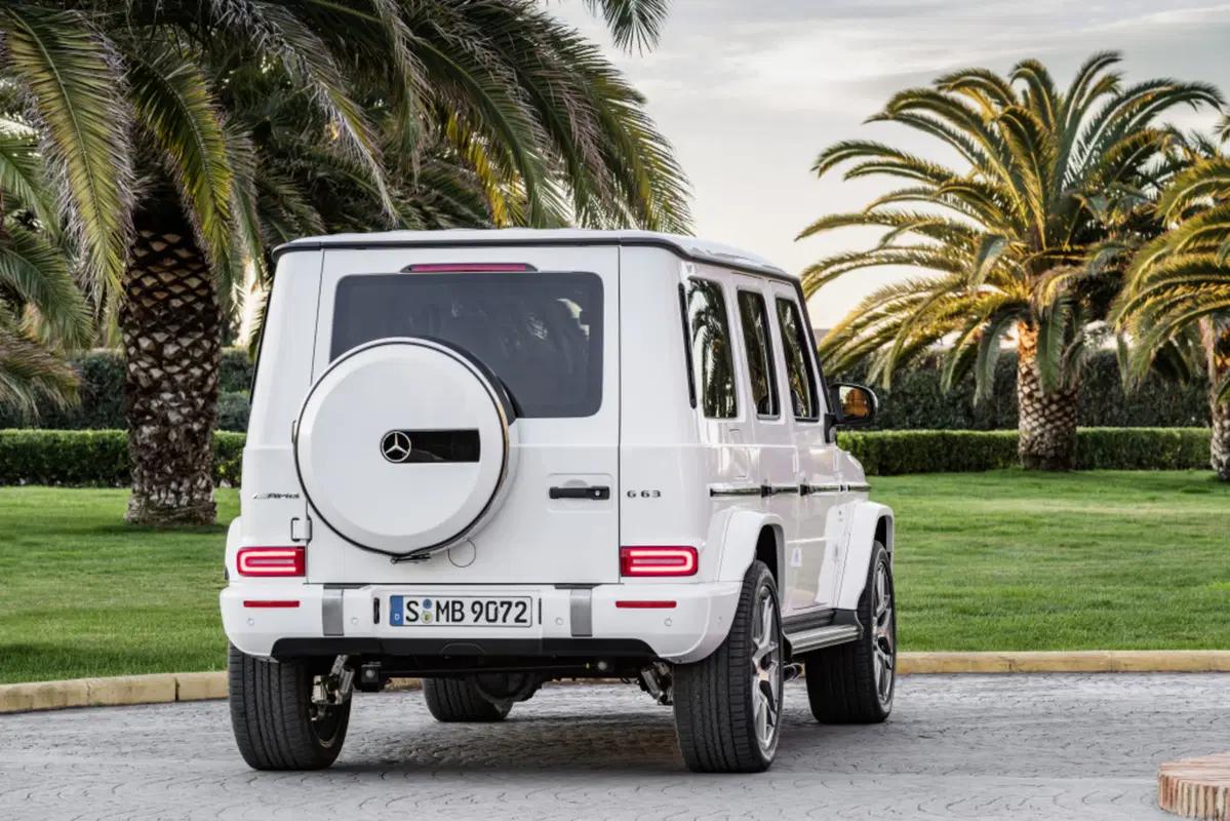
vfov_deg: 9.8
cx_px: 615
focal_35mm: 140
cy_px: 410
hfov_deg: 14.7
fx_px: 4784
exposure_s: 1/5
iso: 100
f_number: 11
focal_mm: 140
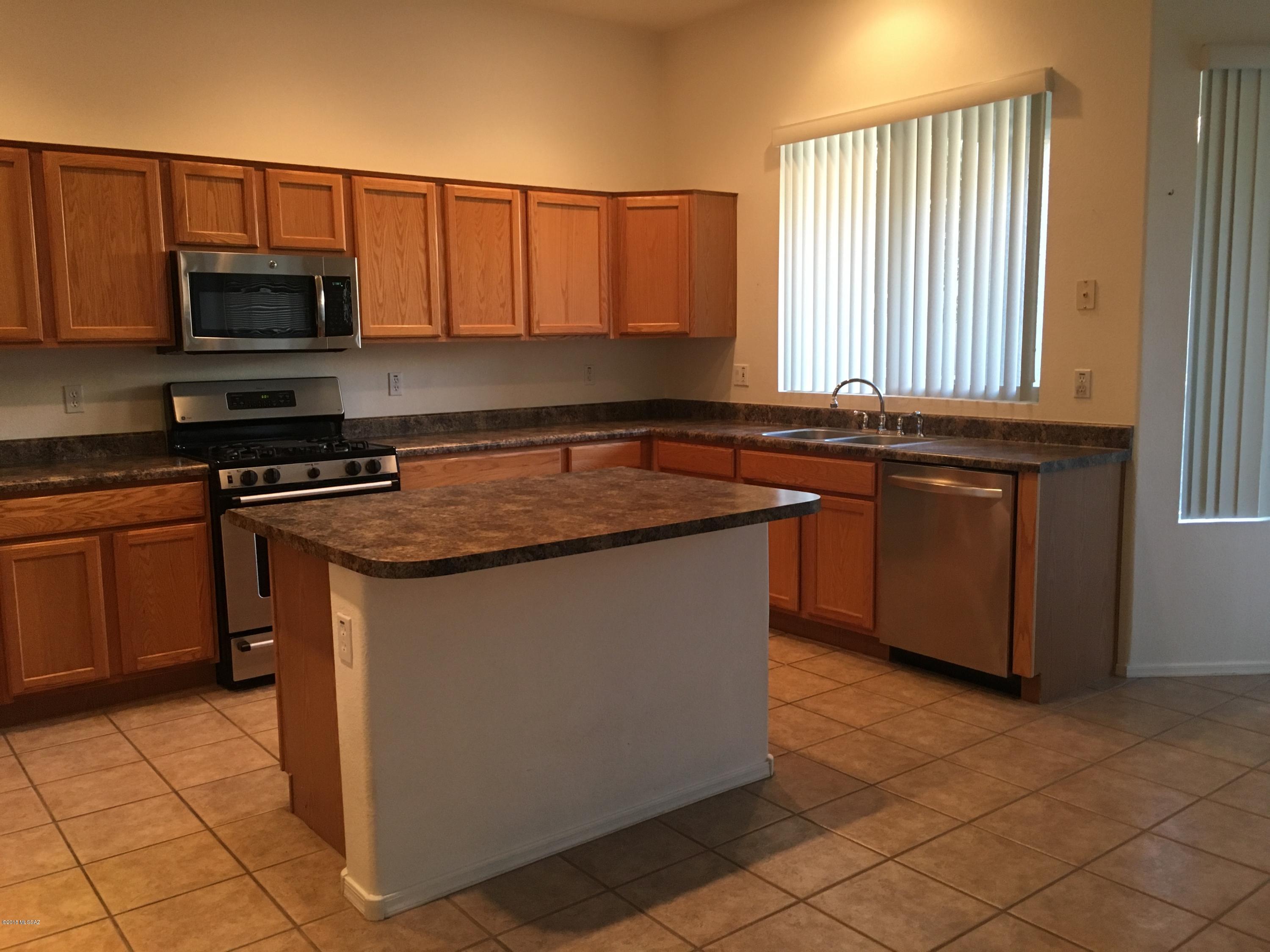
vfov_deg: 48.2
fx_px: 1064
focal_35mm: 29
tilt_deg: -6.8
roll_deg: +0.8
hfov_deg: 61.7
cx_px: 635
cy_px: 476
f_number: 2.2
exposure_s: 1/30
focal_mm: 4.15
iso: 125
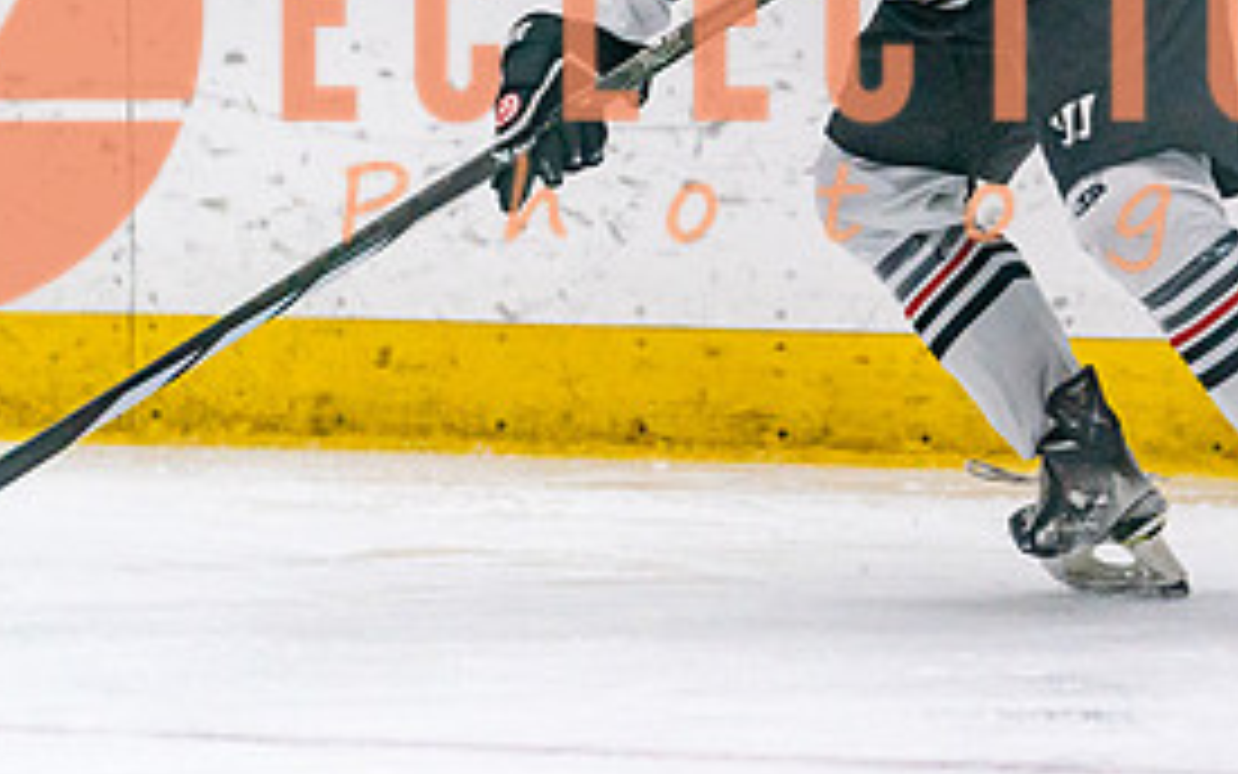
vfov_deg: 2.7
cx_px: 995
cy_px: -89
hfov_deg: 4.4
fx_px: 16198
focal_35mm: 480
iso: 3200
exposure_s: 1/1250
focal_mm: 200
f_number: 2.8
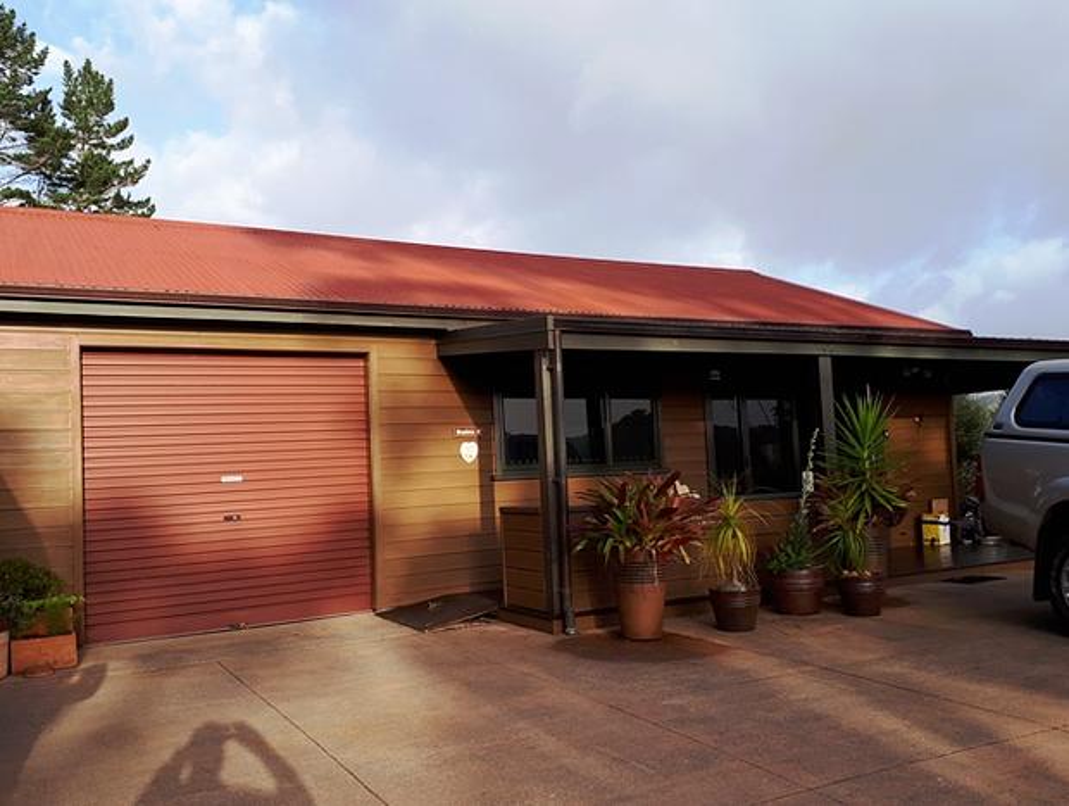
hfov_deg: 65.2
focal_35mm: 27
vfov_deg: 51.5
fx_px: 835
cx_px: 534
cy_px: 403
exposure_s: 1/602
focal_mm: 3.6
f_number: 1.9
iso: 40
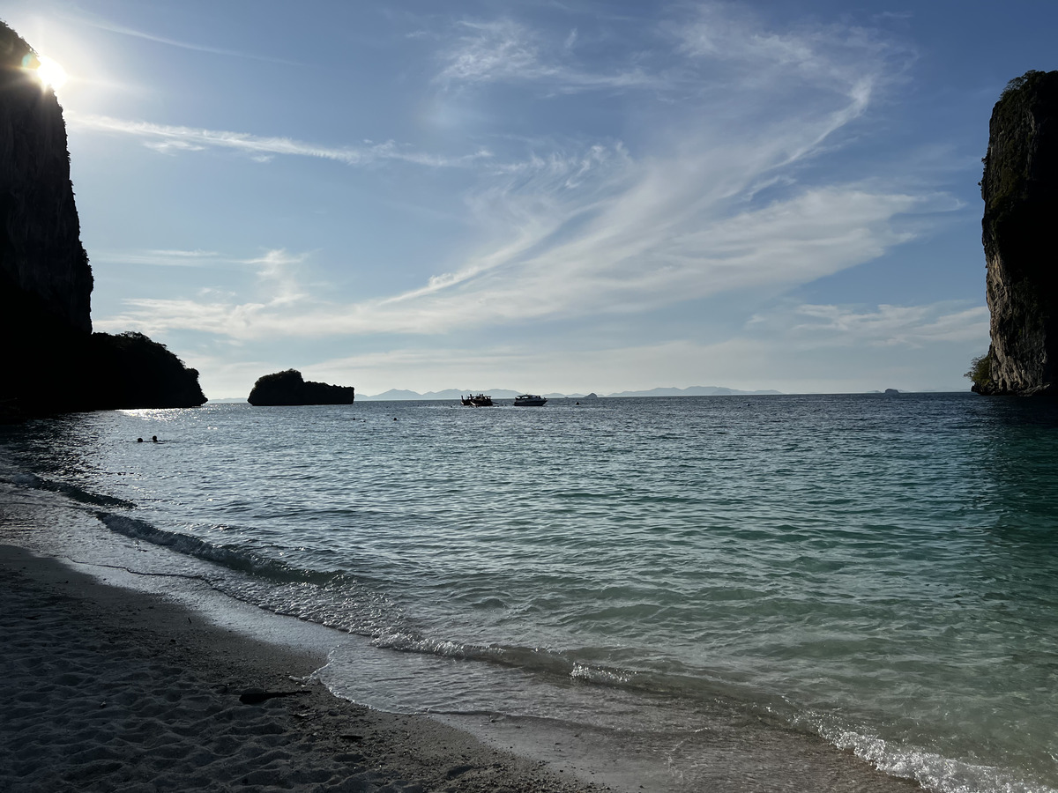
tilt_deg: -0.1
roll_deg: +1.2
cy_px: 396
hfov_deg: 67.3
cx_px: 529
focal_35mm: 26
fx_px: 795
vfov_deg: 53.1
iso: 50
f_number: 1.5
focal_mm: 5.7
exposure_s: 1/16393
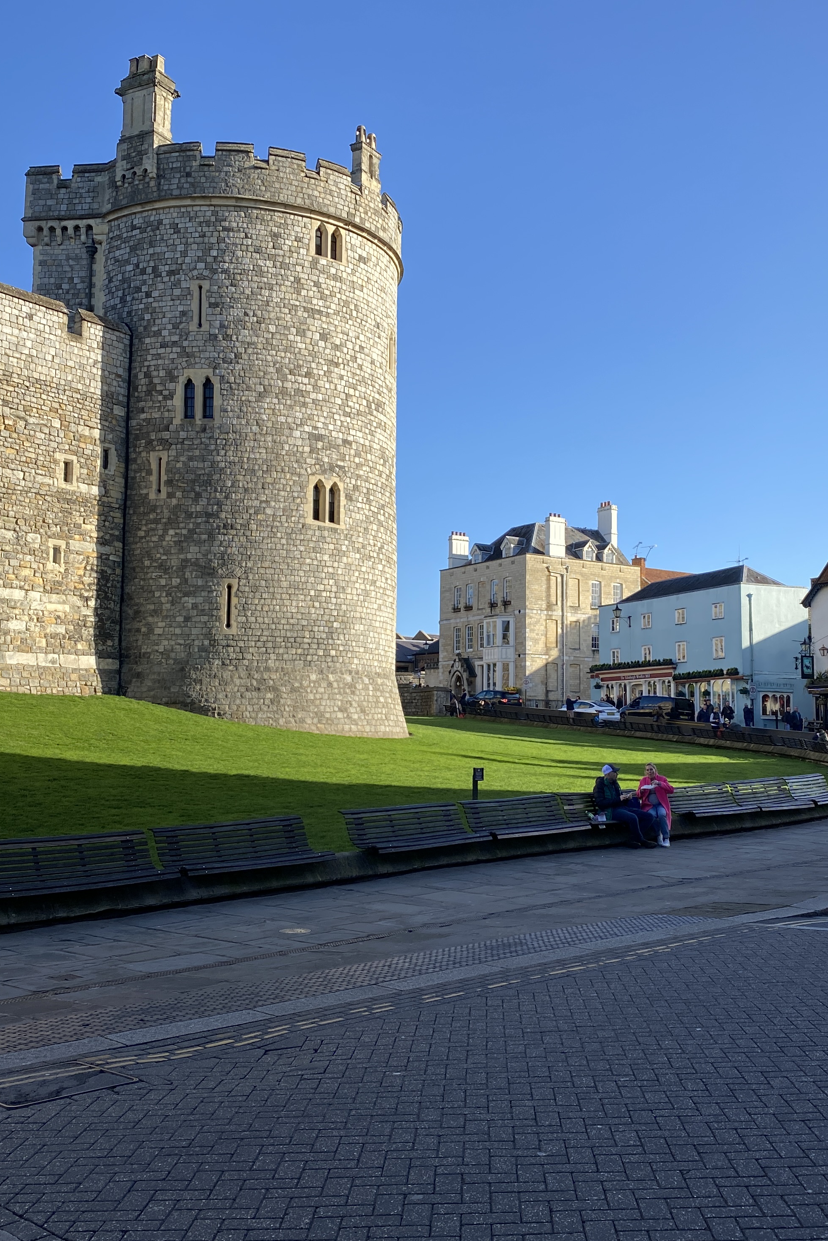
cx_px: 480
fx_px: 1276
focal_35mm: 37
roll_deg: +0.5
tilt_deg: +6.1
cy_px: 635
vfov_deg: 51.9
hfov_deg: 35.9
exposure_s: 1/1504
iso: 32
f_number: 1.8
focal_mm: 4.25
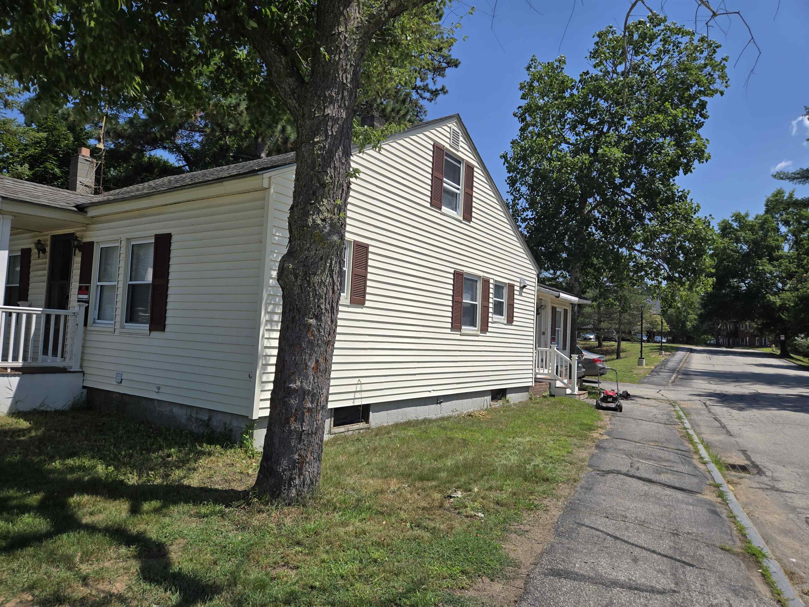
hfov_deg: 73.9
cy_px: 304
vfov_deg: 58.9
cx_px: 404
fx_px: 538
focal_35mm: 23
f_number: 1.8
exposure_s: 1/2314
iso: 25
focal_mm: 5.4
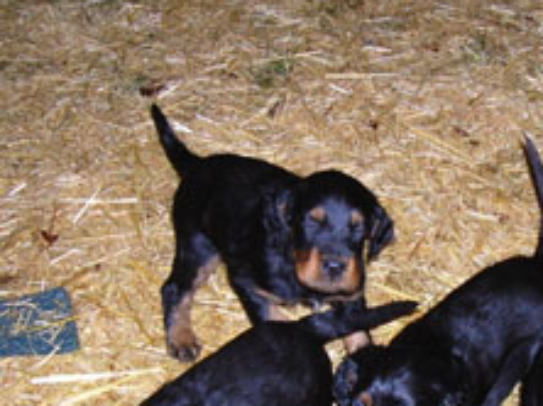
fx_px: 1066
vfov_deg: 21.4
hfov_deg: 28.2
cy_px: 309
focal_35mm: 68
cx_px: 411
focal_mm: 5.8
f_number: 2.8
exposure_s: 1/60.1
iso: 71
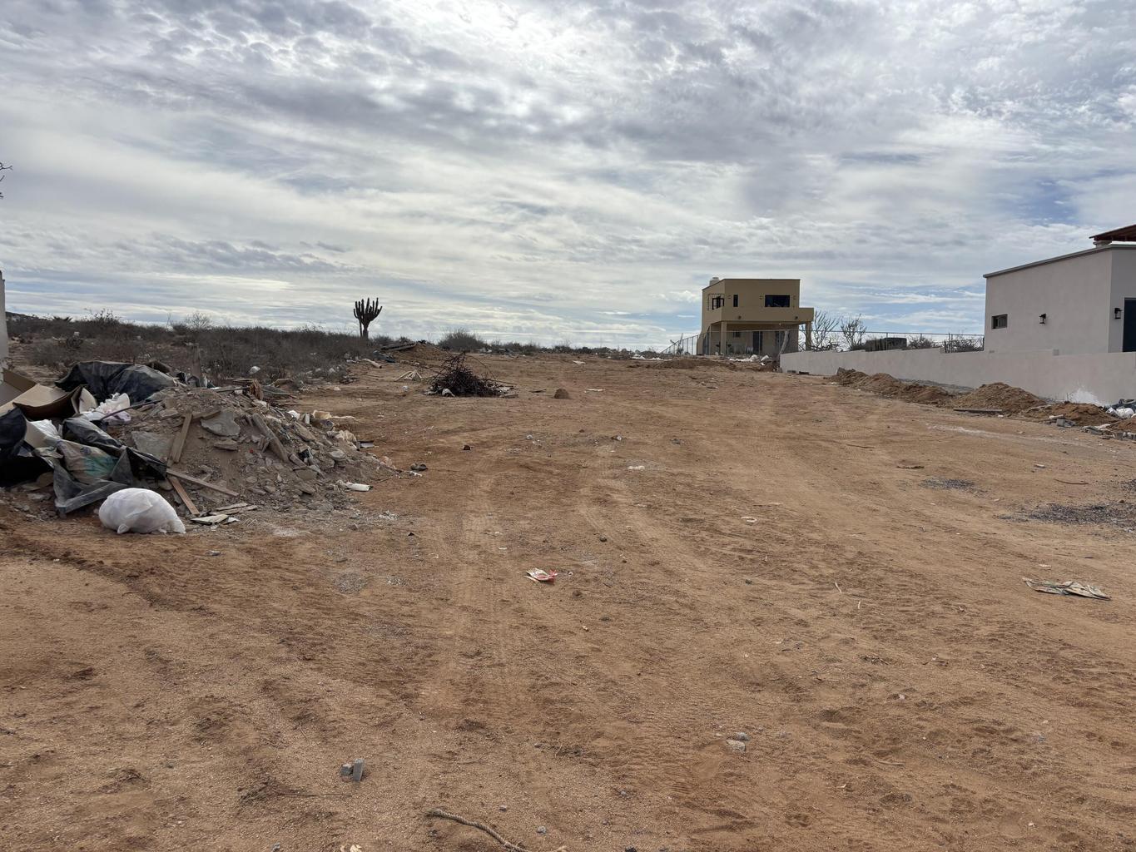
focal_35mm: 26
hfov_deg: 67.3
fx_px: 853
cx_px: 568
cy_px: 426
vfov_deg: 53.1
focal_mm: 5.96
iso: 50
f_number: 1.6
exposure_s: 1/9091
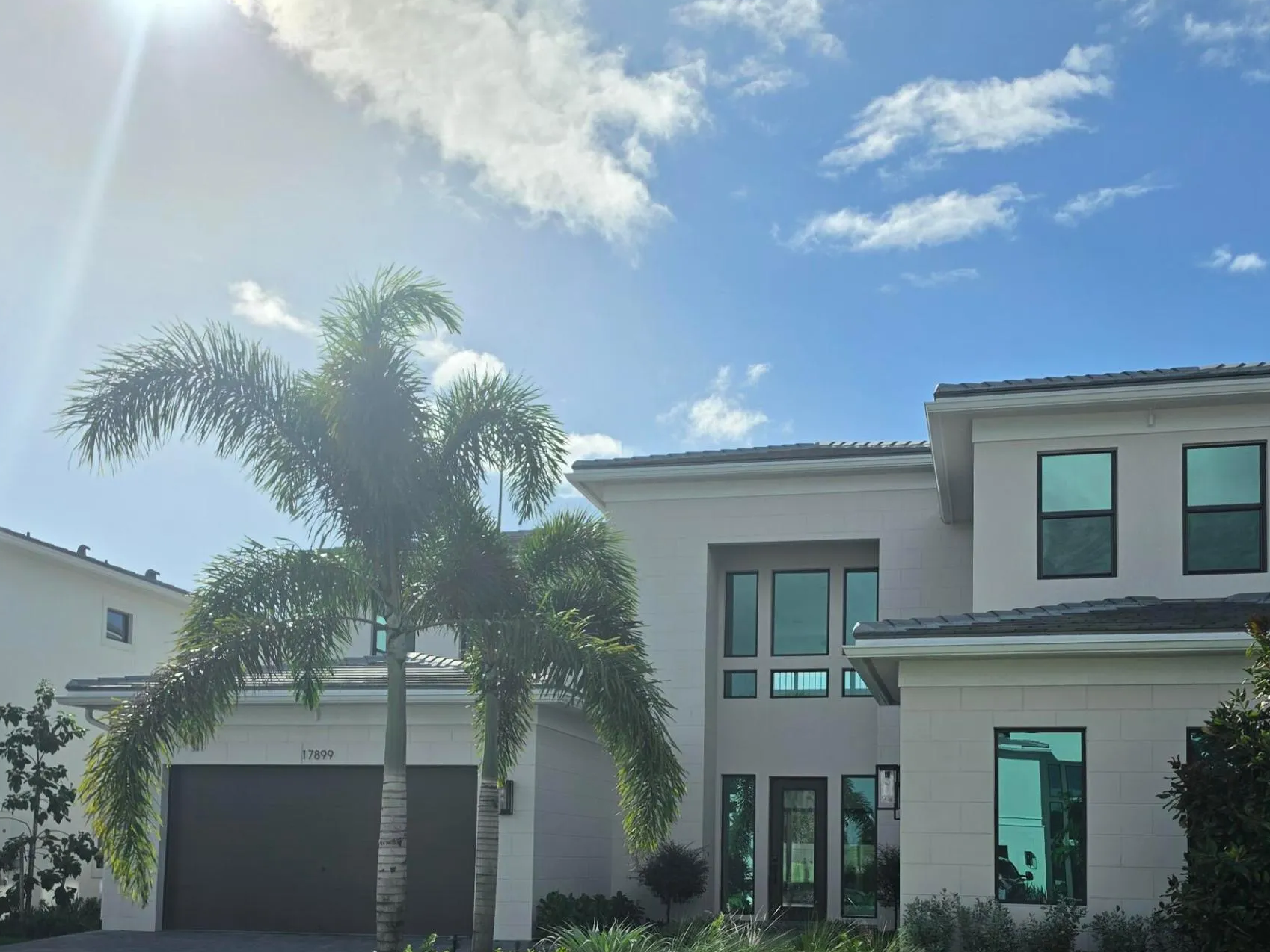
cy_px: 767
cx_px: 652
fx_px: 1431
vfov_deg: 35.6
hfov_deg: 47.9
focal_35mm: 39
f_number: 1.4
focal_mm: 6.5
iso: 16
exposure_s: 1/7939
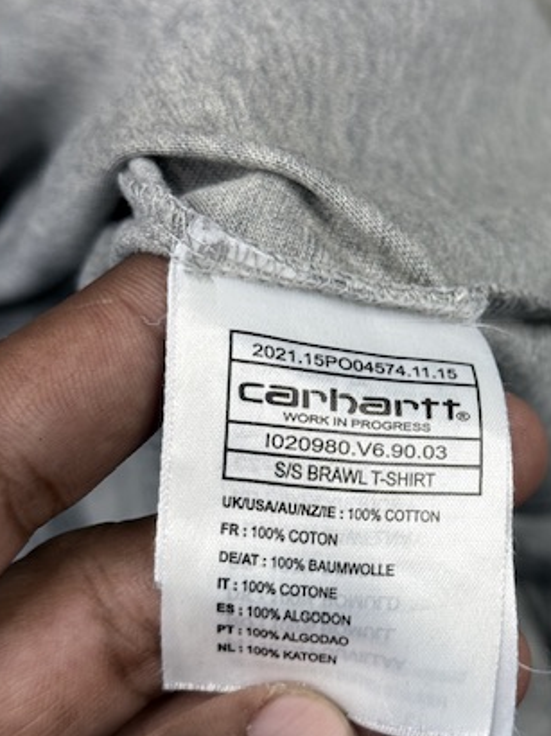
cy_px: 393
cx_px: 411
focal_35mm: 75
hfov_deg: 19.5
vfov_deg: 26.0
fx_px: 1593
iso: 50
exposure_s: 1/192
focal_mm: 6.76
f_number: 1.78
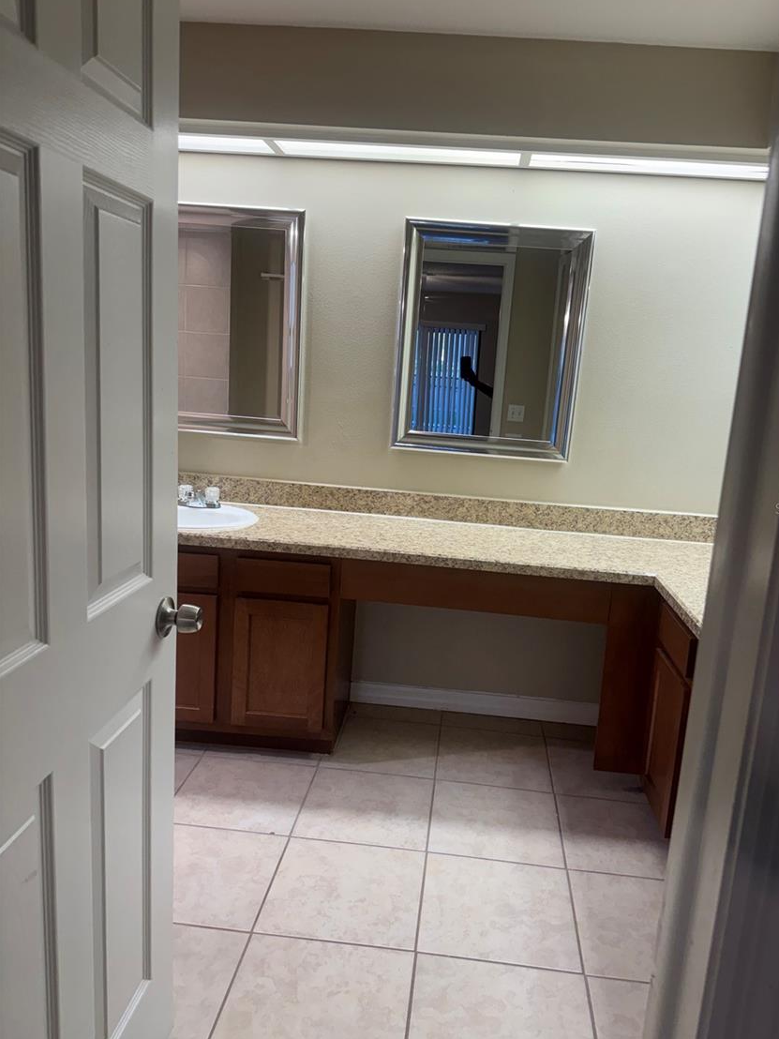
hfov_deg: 53.0
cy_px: 508
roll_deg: -3.3
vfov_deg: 67.3
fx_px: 780
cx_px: 420
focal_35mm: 26
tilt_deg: -11.4
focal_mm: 6.76
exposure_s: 1/120
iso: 200
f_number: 1.78
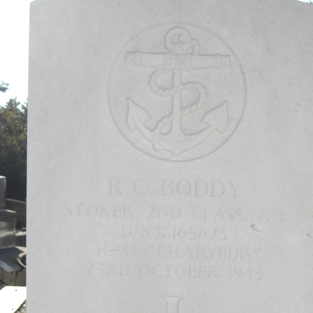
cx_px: 180
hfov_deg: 25.3
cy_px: 281
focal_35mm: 68
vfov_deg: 24.6
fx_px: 696
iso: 80
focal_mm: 7.9
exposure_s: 1/500
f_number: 4
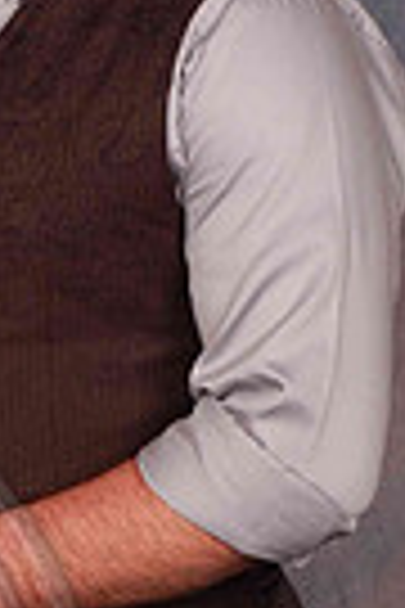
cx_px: -164
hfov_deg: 6.2
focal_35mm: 220
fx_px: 3712
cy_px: 162
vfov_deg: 9.3
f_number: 10
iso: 200
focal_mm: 44
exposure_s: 1/125
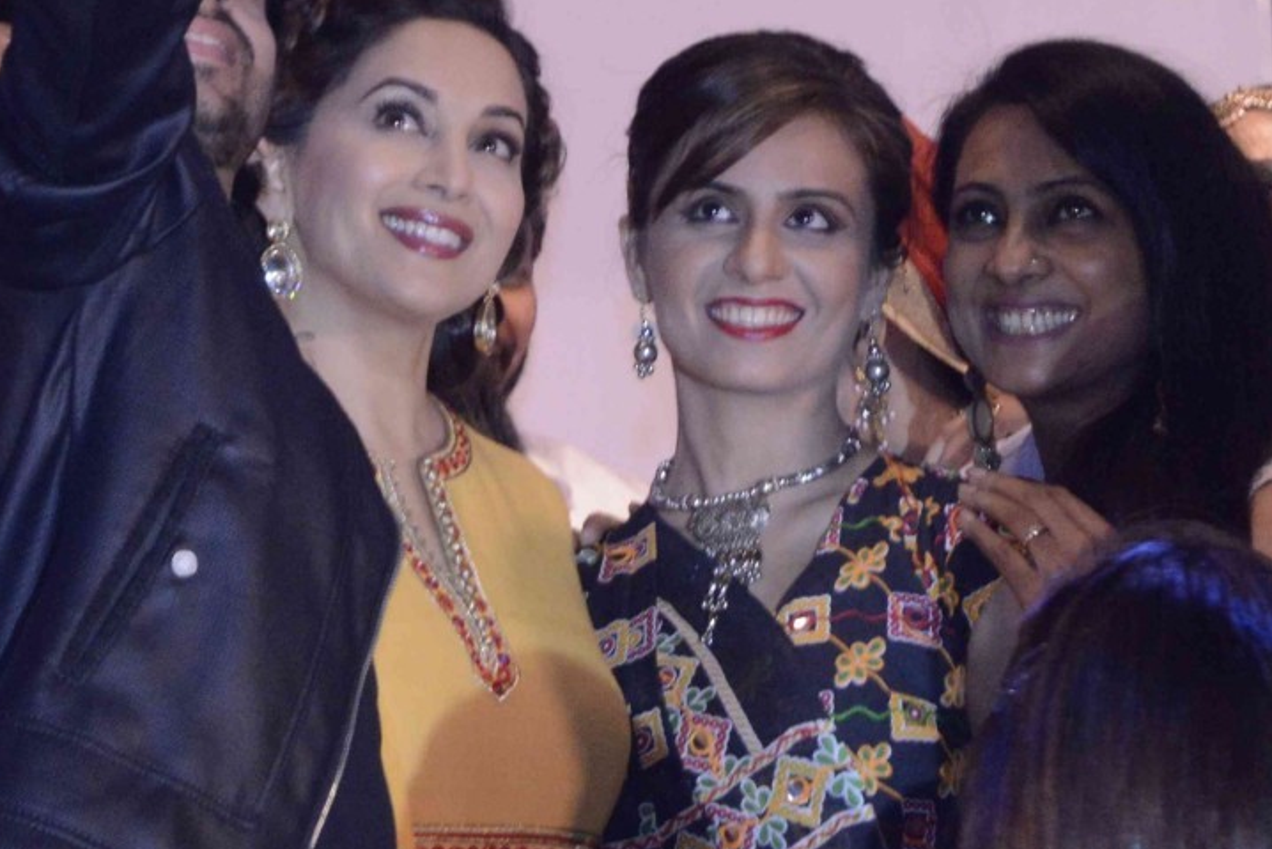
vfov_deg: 3.2
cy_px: 227
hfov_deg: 4.8
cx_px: 485
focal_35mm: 428
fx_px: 15137
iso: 1600
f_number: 9
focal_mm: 105
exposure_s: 1/160
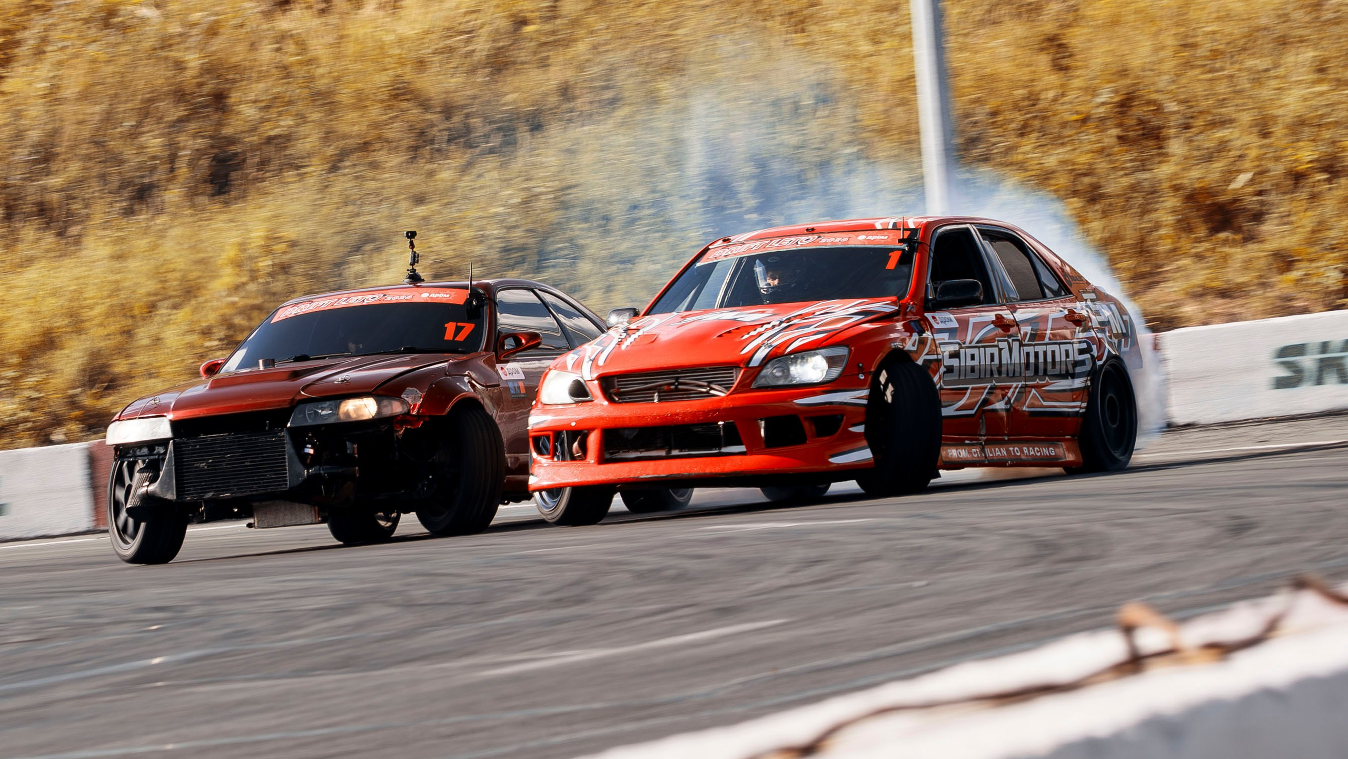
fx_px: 10728
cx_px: 371
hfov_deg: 7.2
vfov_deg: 4.1
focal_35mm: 300
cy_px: 416
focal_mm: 130
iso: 100
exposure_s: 1/125
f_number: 10
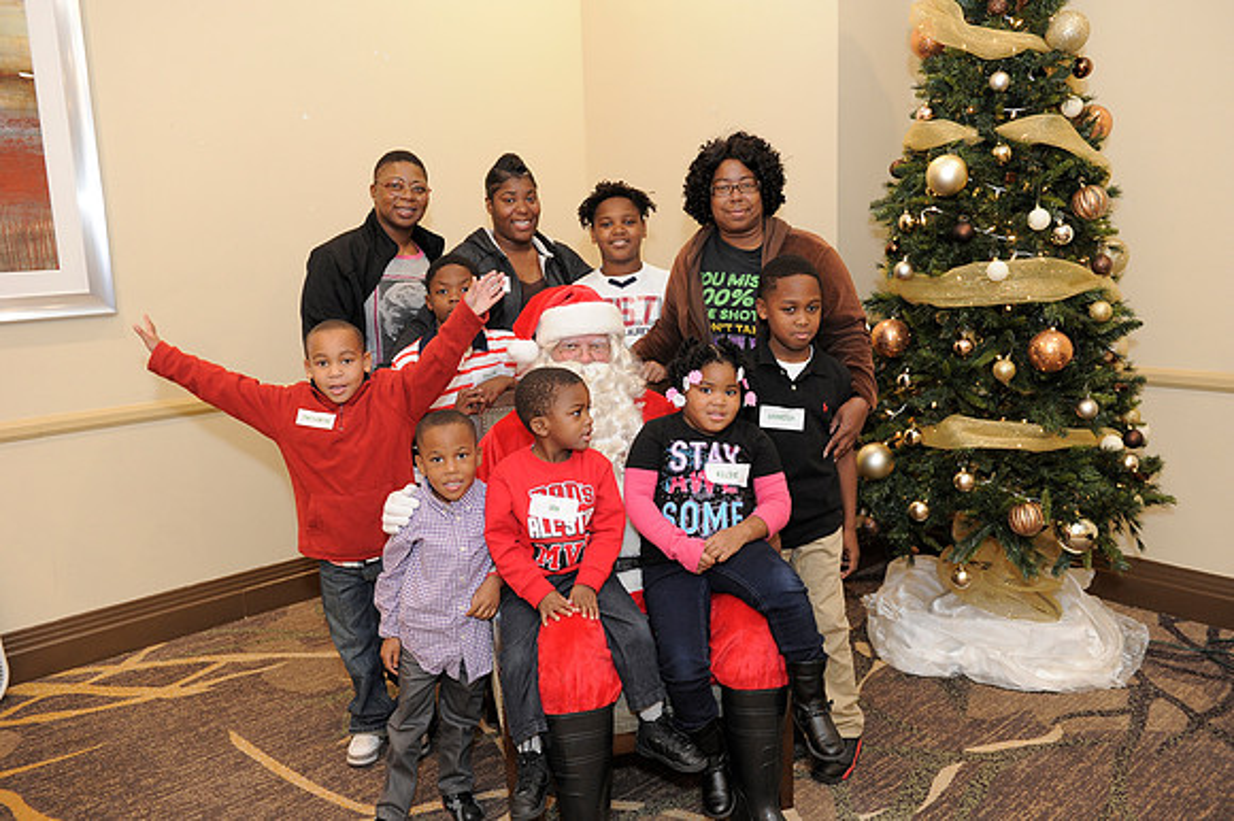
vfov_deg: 44.9
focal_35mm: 29
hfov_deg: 63.7
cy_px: 410
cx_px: 617
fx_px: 993
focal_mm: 29
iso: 1600
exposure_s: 1/100
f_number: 4
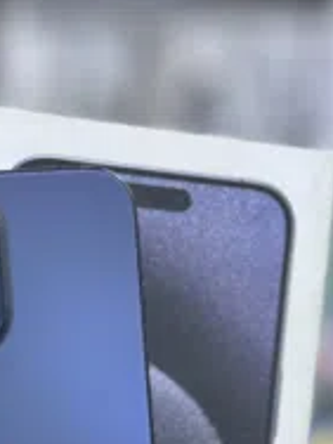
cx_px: 104
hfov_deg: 14.5
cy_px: 427
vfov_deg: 18.8
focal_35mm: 102
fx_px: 1308
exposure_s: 1/100
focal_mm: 6.86
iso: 125
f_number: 1.78
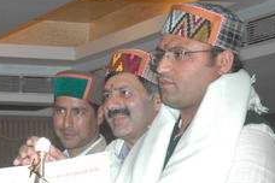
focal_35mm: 134
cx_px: -16
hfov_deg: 15.0
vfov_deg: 10.2
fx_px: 1024
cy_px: 166
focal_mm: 34
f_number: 4.2
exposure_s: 1/60
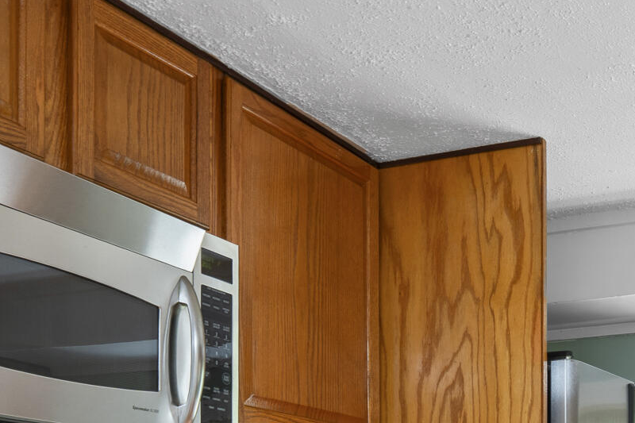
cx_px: 593
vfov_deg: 20.6
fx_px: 1058
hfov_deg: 31.5
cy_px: 550
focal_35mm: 60
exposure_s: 2.5
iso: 100
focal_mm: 16
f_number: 8
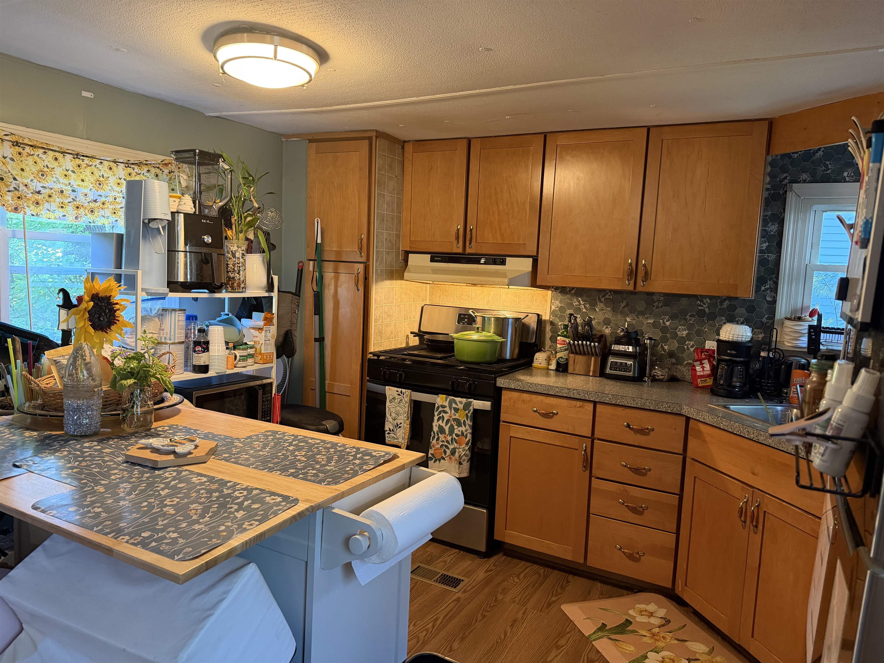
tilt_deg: -5.1
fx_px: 613
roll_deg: -3.4
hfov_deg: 71.6
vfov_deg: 56.8
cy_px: 332
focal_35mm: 24
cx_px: 442
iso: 500
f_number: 1.78
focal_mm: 6.76
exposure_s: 1/60
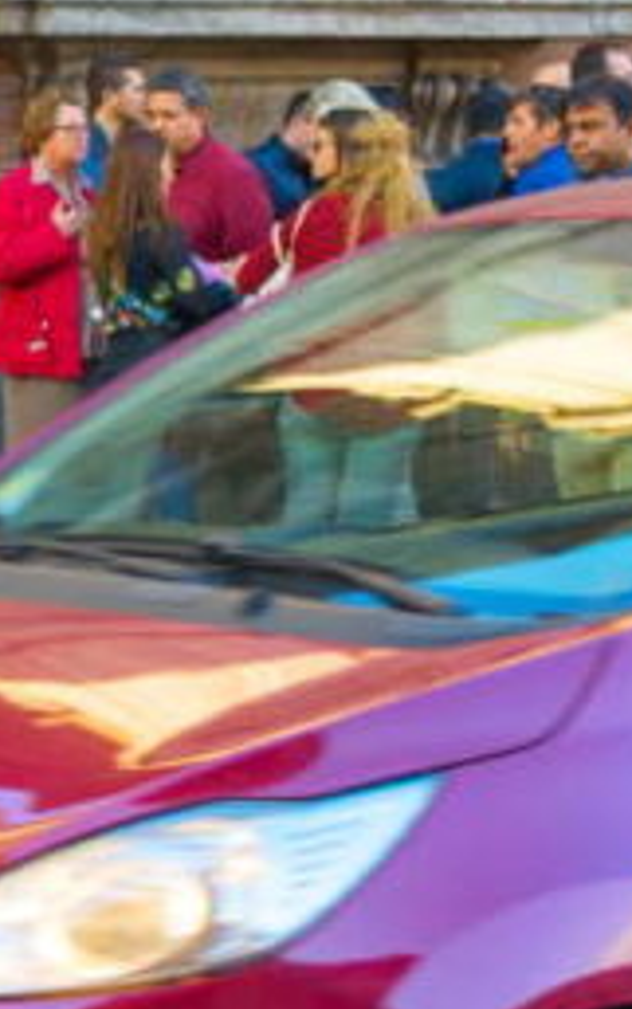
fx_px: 5585
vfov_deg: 10.3
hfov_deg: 6.0
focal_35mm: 203
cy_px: 347
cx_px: -1327
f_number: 4
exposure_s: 1/250
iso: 160
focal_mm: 50
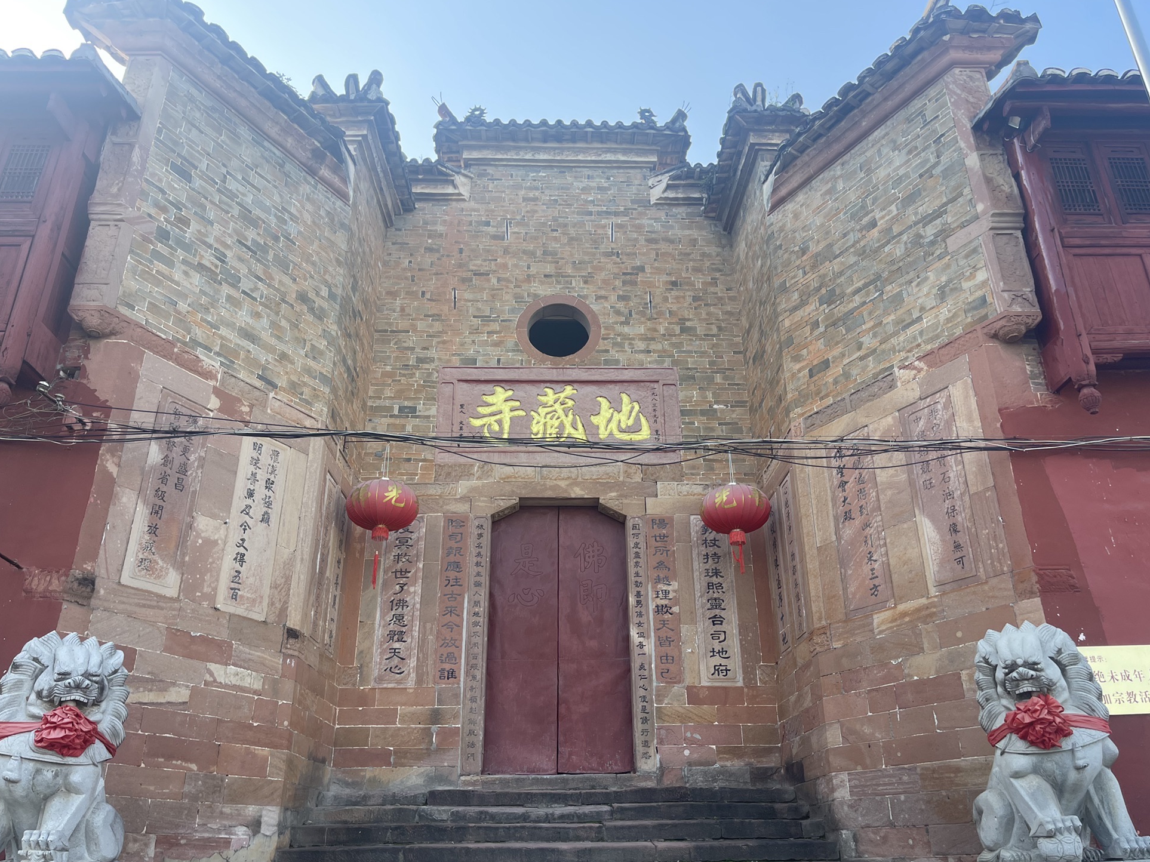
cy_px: 440
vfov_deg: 51.3
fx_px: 897
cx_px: 582
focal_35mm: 27
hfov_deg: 65.3
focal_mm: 5.1
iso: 32
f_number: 1.6
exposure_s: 1/518
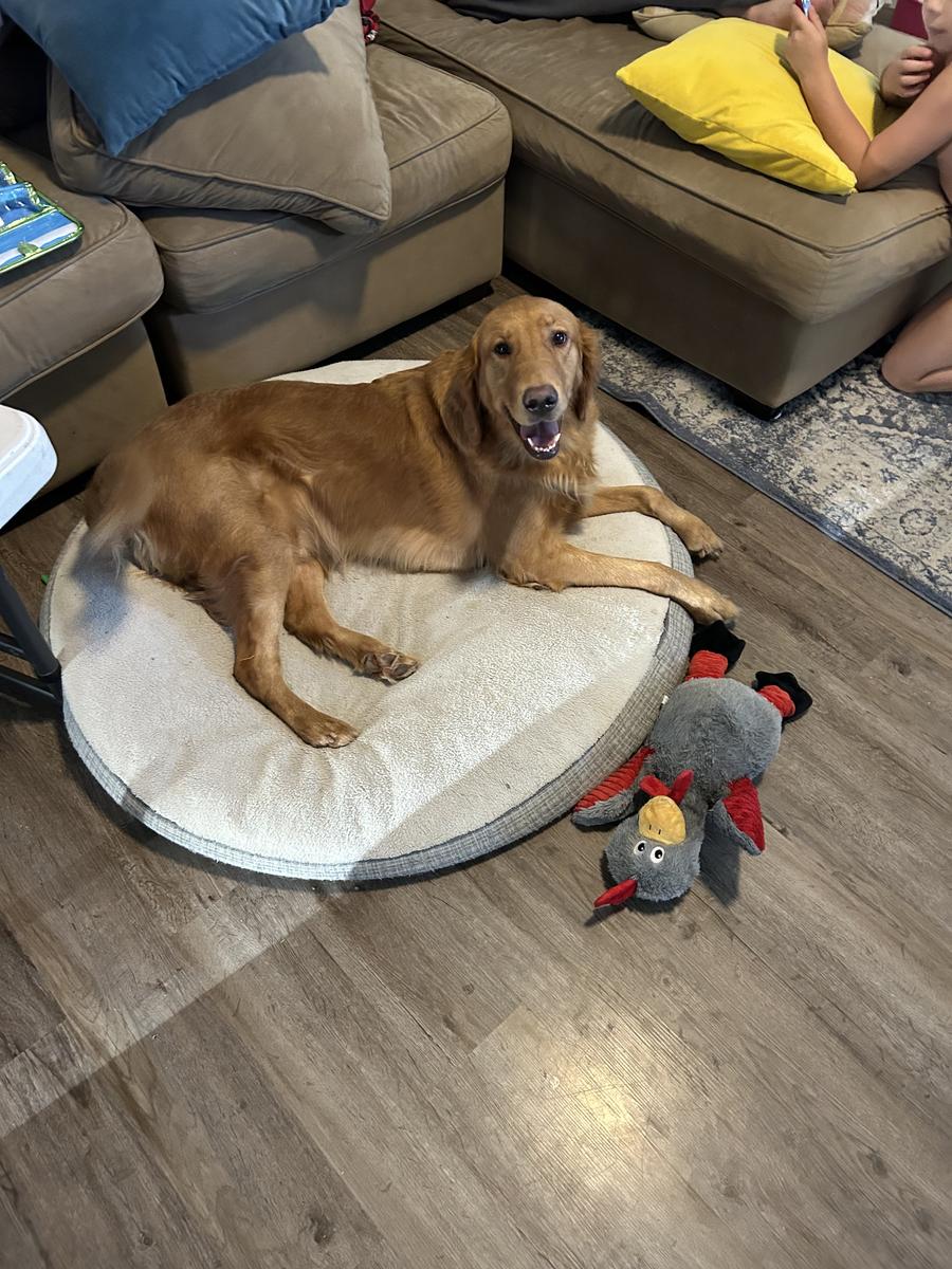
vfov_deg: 67.3
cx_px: 476
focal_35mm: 26
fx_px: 953
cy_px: 634
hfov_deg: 53.1
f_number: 1.5
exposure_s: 1/40
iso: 500
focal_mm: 5.7
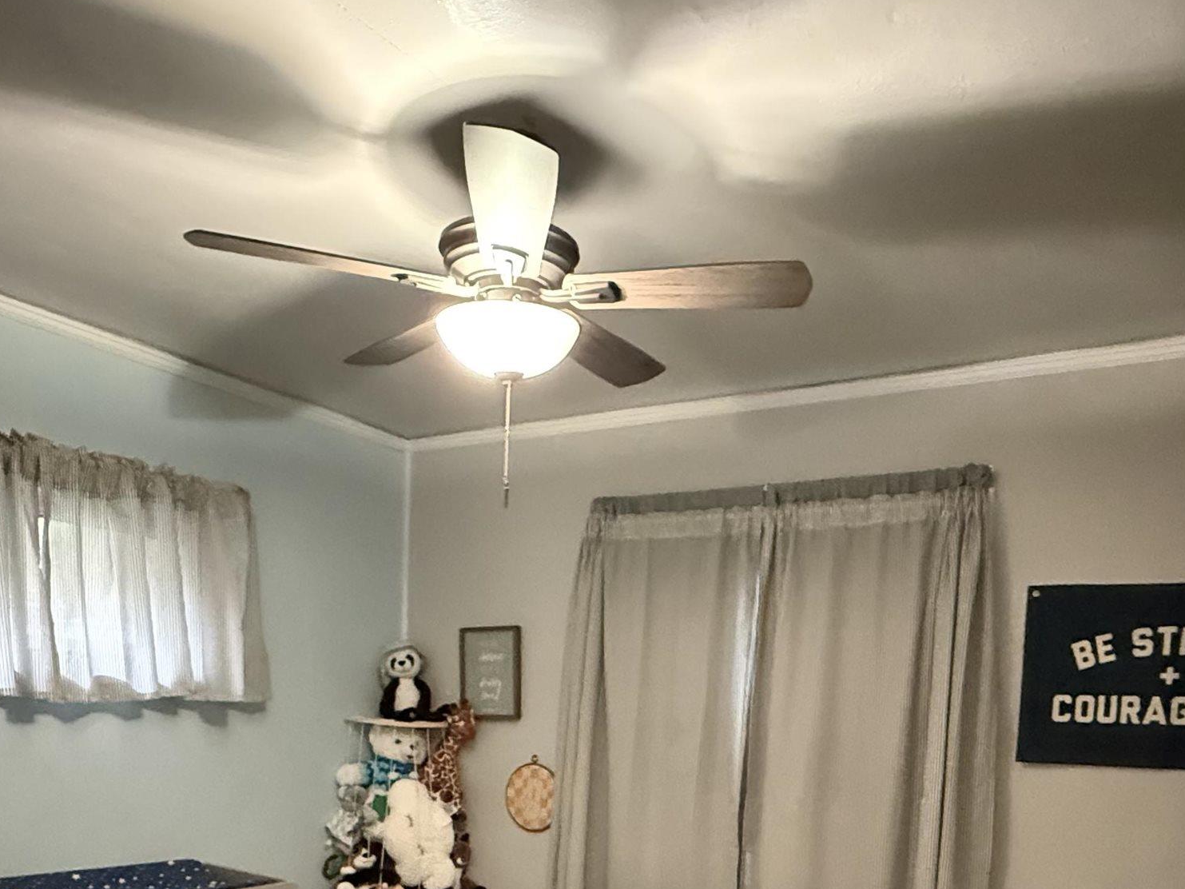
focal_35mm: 29
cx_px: 618
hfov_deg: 61.6
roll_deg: -3.1
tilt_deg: -6.0
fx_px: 993
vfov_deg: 43.7
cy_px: 811
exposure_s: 1/30
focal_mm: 2.22
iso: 1250
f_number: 2.2
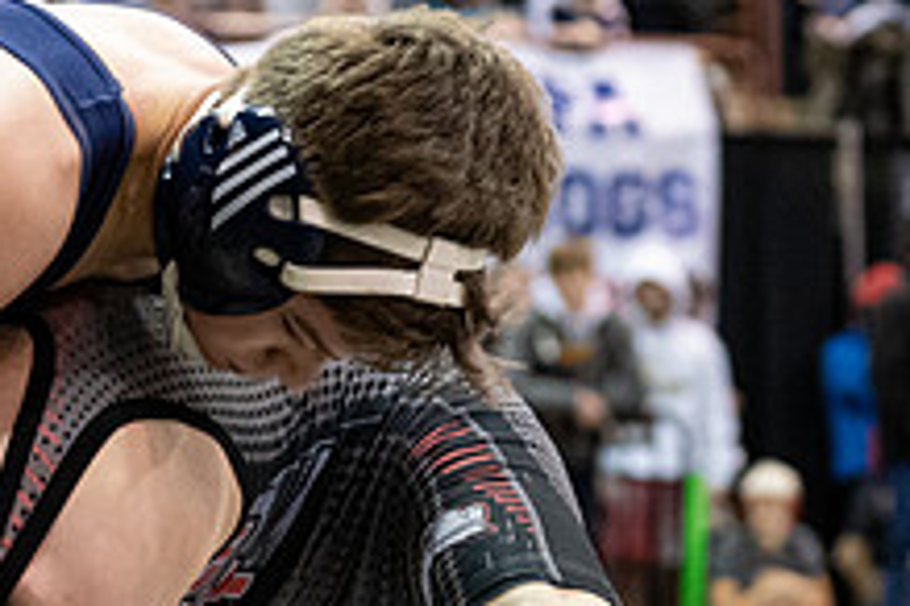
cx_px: 553
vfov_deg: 7.2
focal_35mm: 191
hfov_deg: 10.8
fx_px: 4828
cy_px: 558
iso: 10000
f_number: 4
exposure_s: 1/500
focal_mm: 72
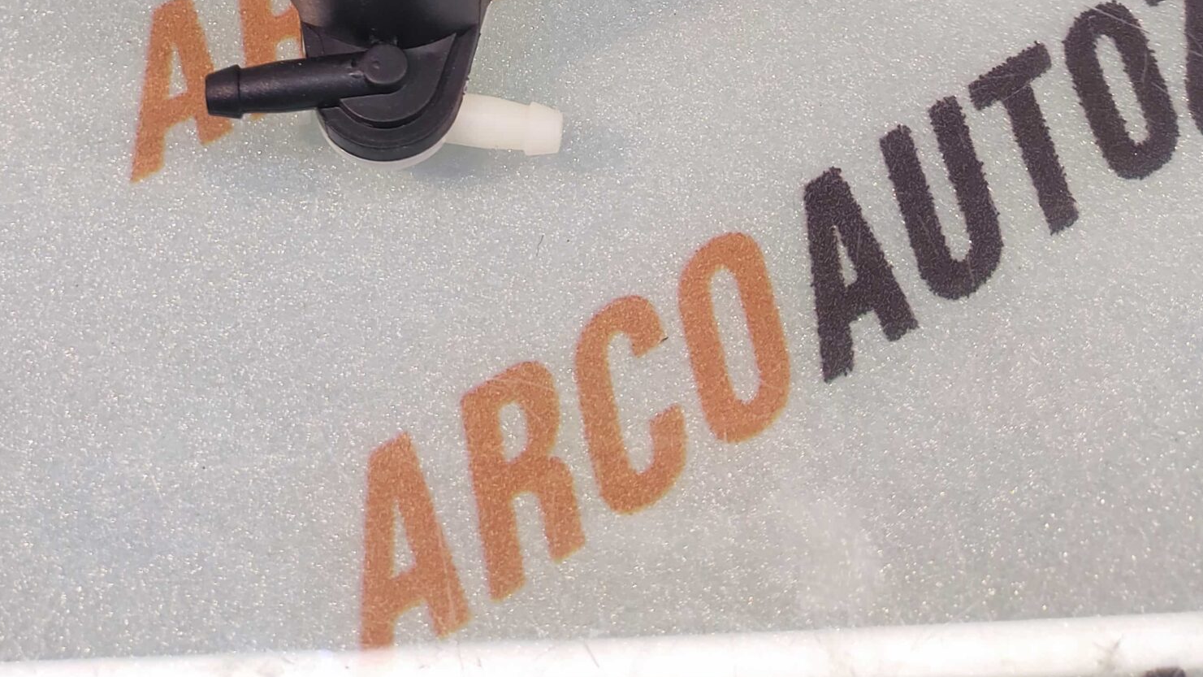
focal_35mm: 32
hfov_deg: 60.2
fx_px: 1021
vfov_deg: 27.9
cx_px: 453
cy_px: -277
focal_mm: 4.74
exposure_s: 1/33
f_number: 1.79
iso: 115
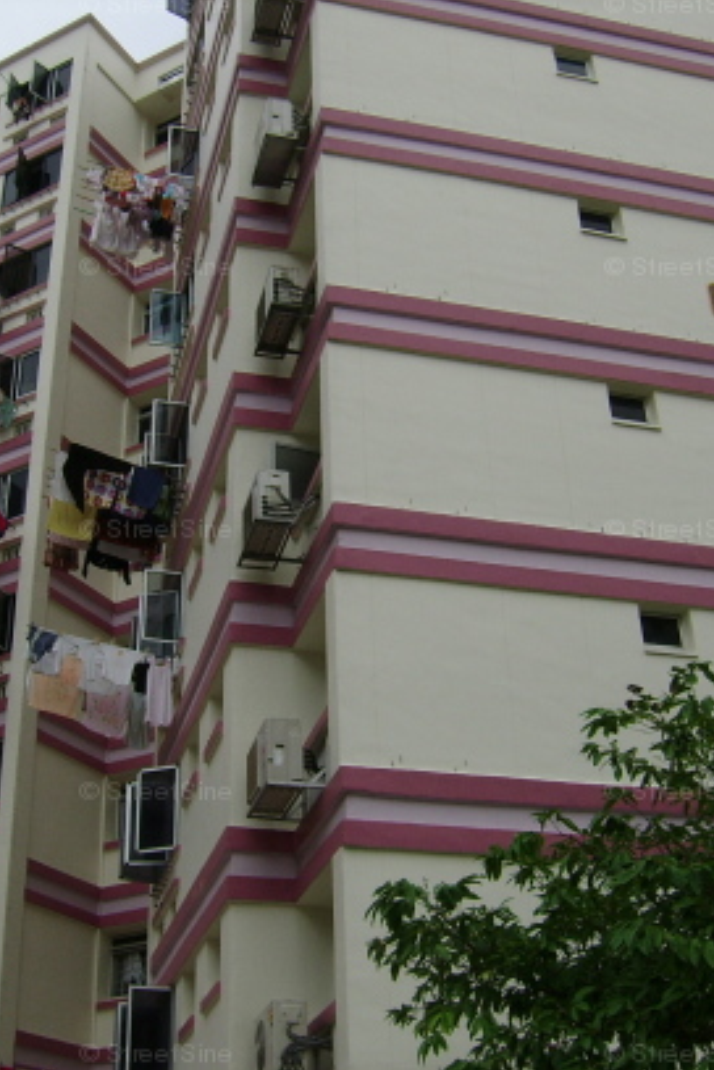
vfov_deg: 40.3
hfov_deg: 27.4
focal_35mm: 49
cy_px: 532
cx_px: 276
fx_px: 1458
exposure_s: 1/917
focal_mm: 5.95
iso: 50
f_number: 5.8
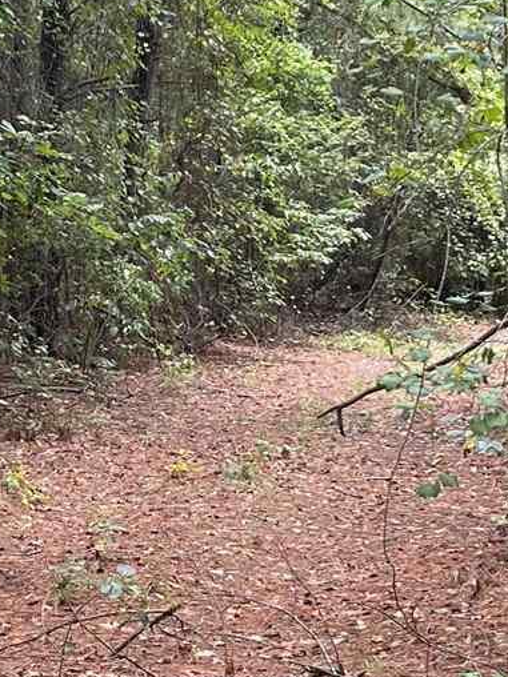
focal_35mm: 118
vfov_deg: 16.7
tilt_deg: -1.7
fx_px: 2309
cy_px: 281
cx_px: 85
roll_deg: +0.5
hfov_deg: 12.5
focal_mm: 5.1
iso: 50
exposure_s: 1/122
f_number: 1.6
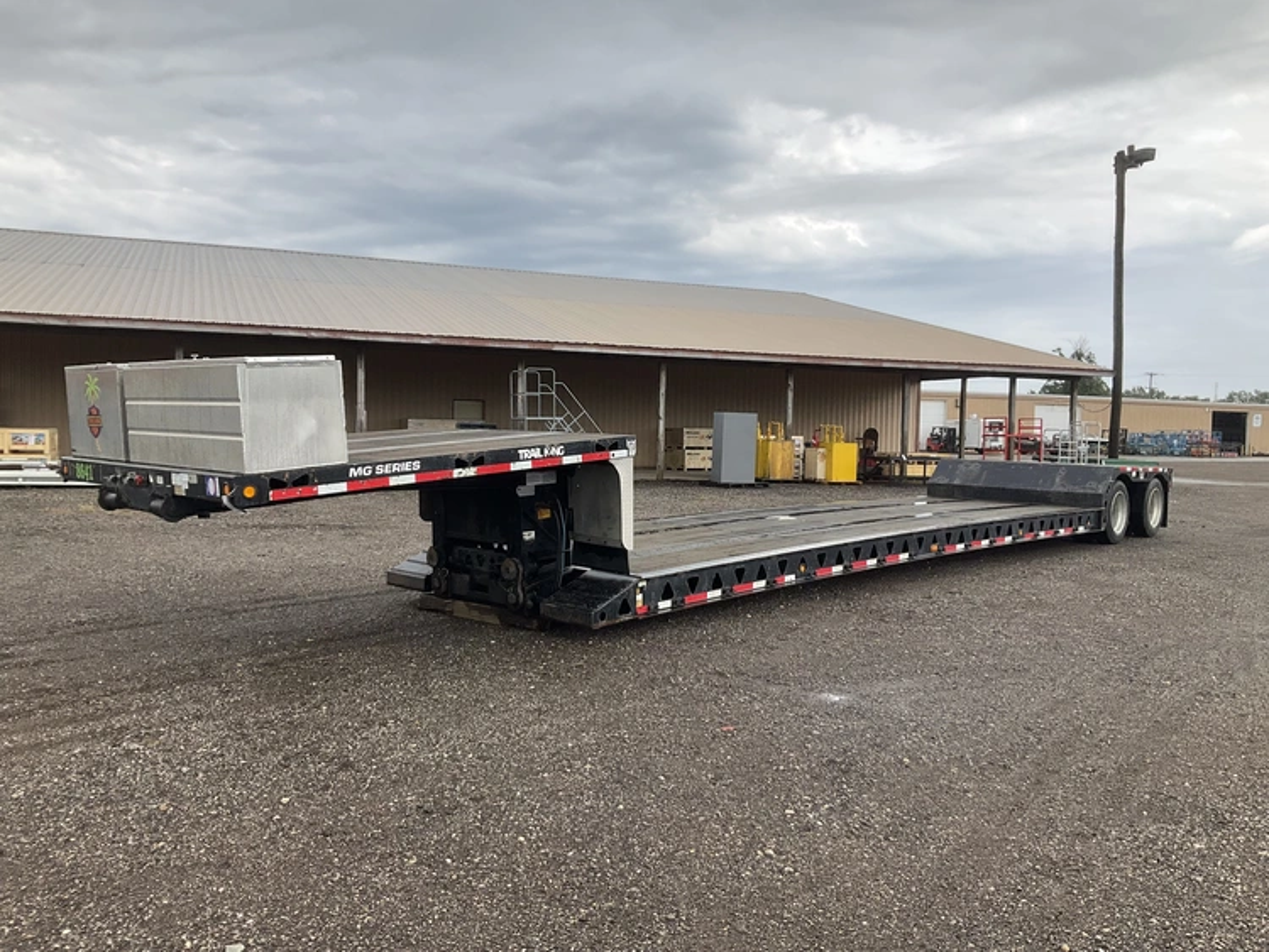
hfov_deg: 61.6
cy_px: 476
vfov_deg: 48.3
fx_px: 1063
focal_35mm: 29
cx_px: 634
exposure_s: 1/627
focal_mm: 3
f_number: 1.8
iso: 25
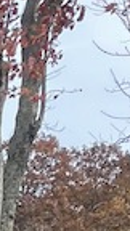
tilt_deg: +2.1
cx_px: -424
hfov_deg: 5.2
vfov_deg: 9.9
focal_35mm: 201
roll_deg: +0.4
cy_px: 472
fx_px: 1232
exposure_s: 1/1182
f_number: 1.6
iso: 32
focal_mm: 4.2
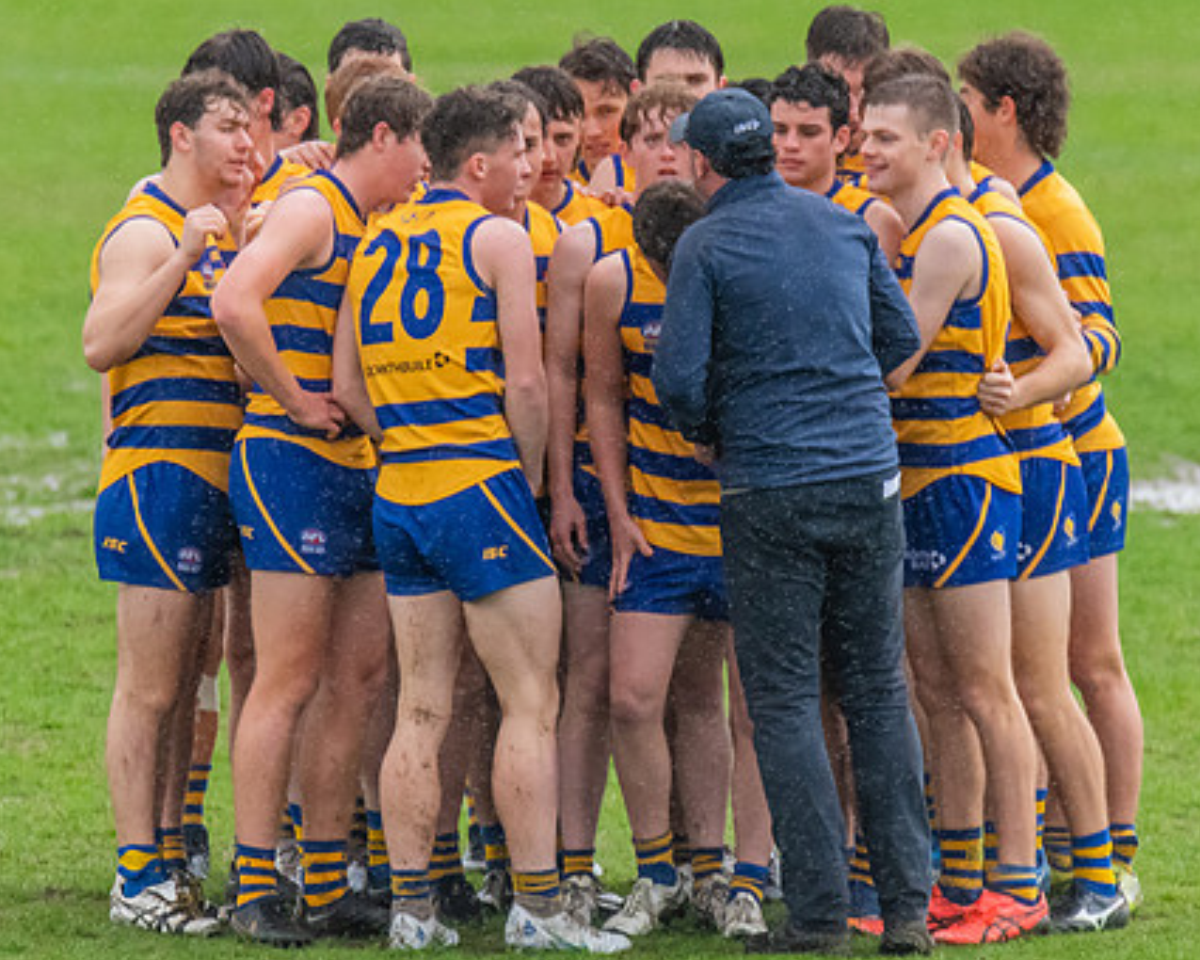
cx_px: 643
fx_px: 41588
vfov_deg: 1.3
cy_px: 251
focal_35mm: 1171
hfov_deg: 1.7
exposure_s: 1/1600
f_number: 6.3
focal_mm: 600
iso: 3600
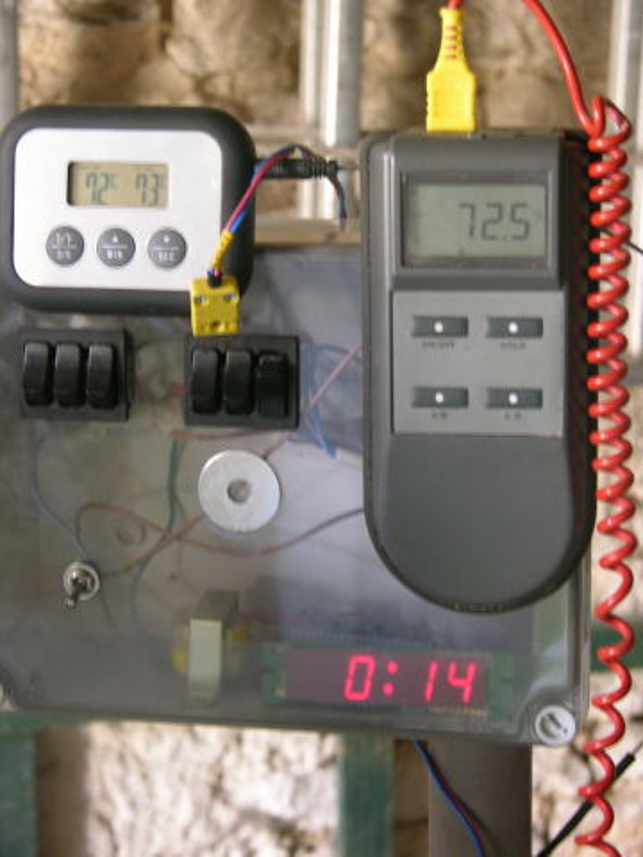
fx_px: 2179
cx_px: 322
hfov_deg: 16.8
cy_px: 428
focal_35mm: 88
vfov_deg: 22.3
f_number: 3.5
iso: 200
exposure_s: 1/4.1
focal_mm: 22.3
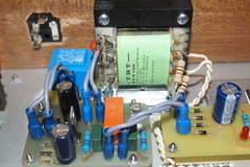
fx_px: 347
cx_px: 135
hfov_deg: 39.6
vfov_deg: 27.0
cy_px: 96
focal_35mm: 50
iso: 125
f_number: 4
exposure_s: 1/60
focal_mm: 20
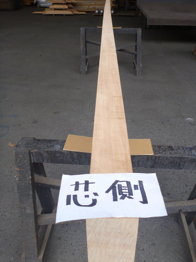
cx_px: 108
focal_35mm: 31
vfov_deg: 58.3
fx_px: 234
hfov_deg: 45.4
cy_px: 125
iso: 100
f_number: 3.3
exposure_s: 1/60
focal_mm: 4.9
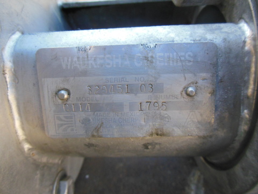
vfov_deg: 54.9
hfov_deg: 69.4
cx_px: 129
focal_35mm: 25
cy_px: 97
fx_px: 186
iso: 400
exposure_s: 1/200
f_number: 3.2
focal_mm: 4.5
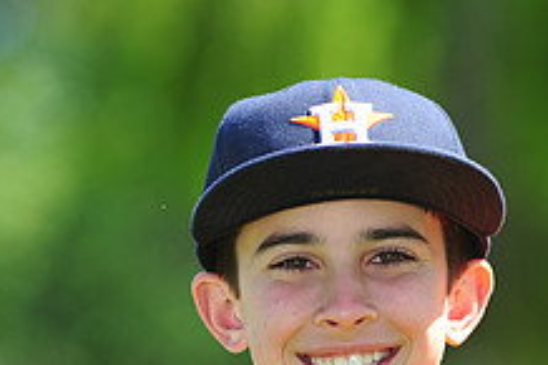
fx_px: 8092
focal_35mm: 532
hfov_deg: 3.9
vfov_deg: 2.6
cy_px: 438
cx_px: 274
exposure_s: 1/500
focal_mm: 200
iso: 200
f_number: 4.5
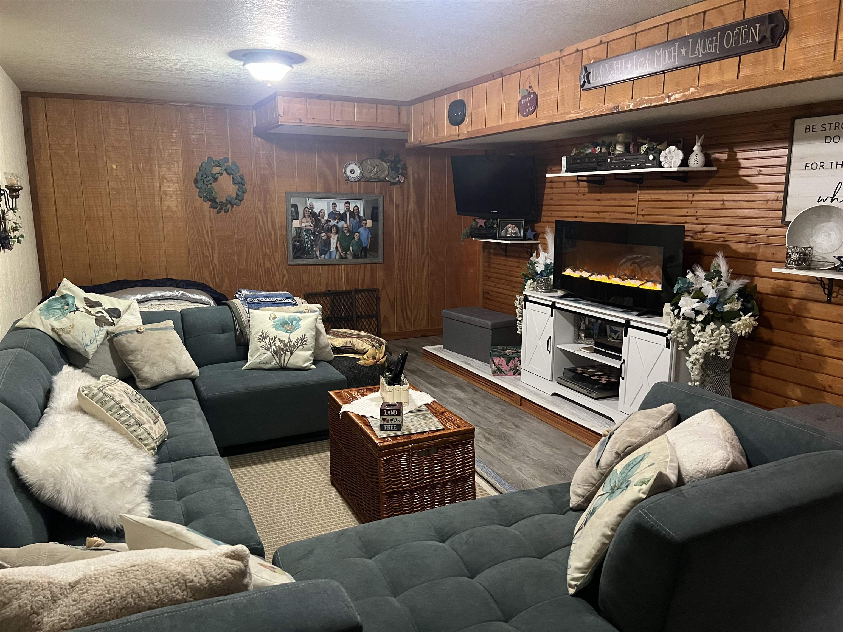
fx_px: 633
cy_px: 316
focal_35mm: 26
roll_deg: -0.6
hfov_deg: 67.3
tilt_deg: -11.1
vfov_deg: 53.1
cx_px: 422
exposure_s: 1/30
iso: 500
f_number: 1.5
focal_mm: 5.7
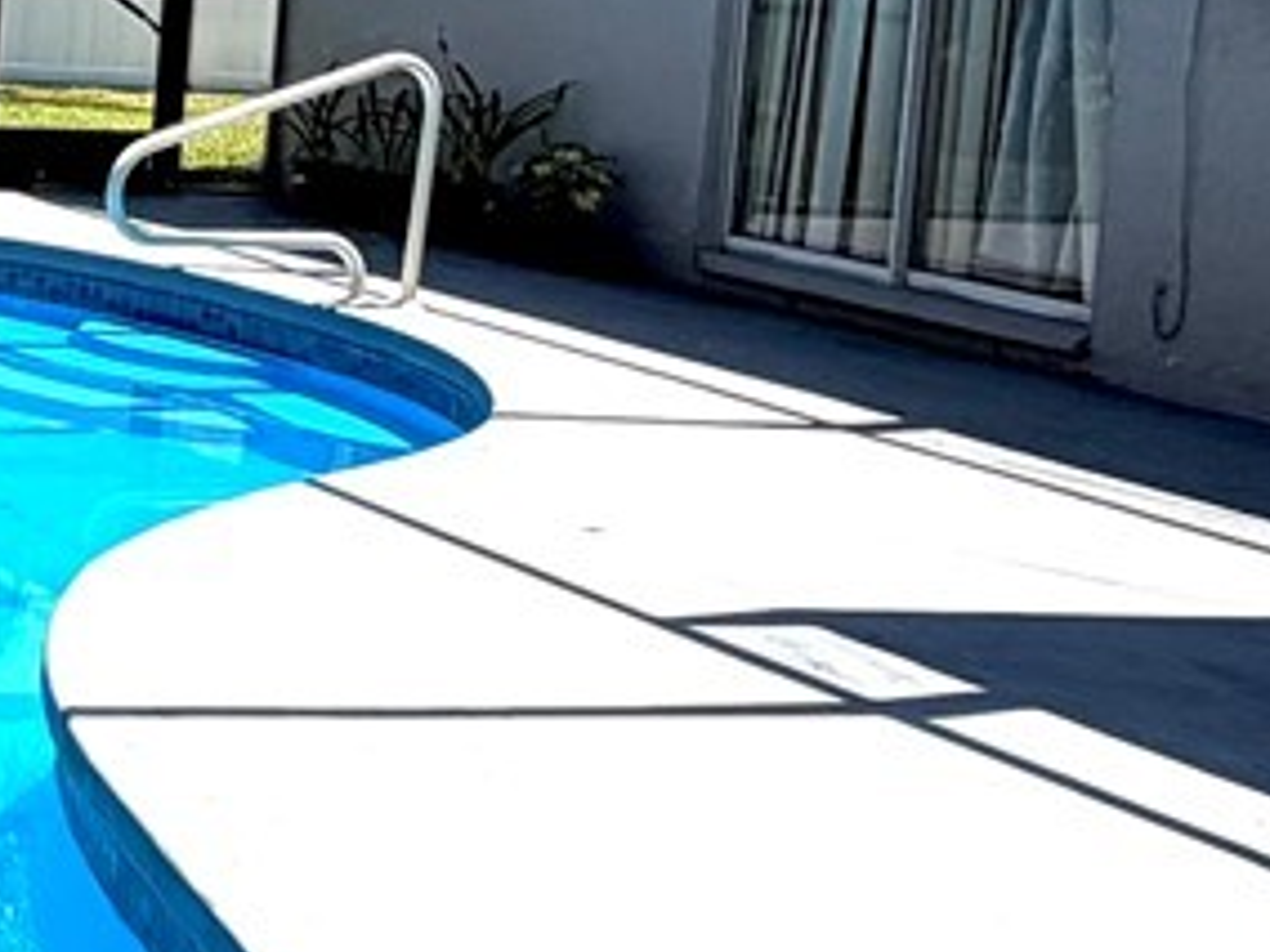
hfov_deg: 19.1
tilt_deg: -2.4
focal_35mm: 79
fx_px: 2898
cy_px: -98
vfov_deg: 18.0
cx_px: -984
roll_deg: -3.1
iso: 32
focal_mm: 2.22
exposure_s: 1/770
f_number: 2.2
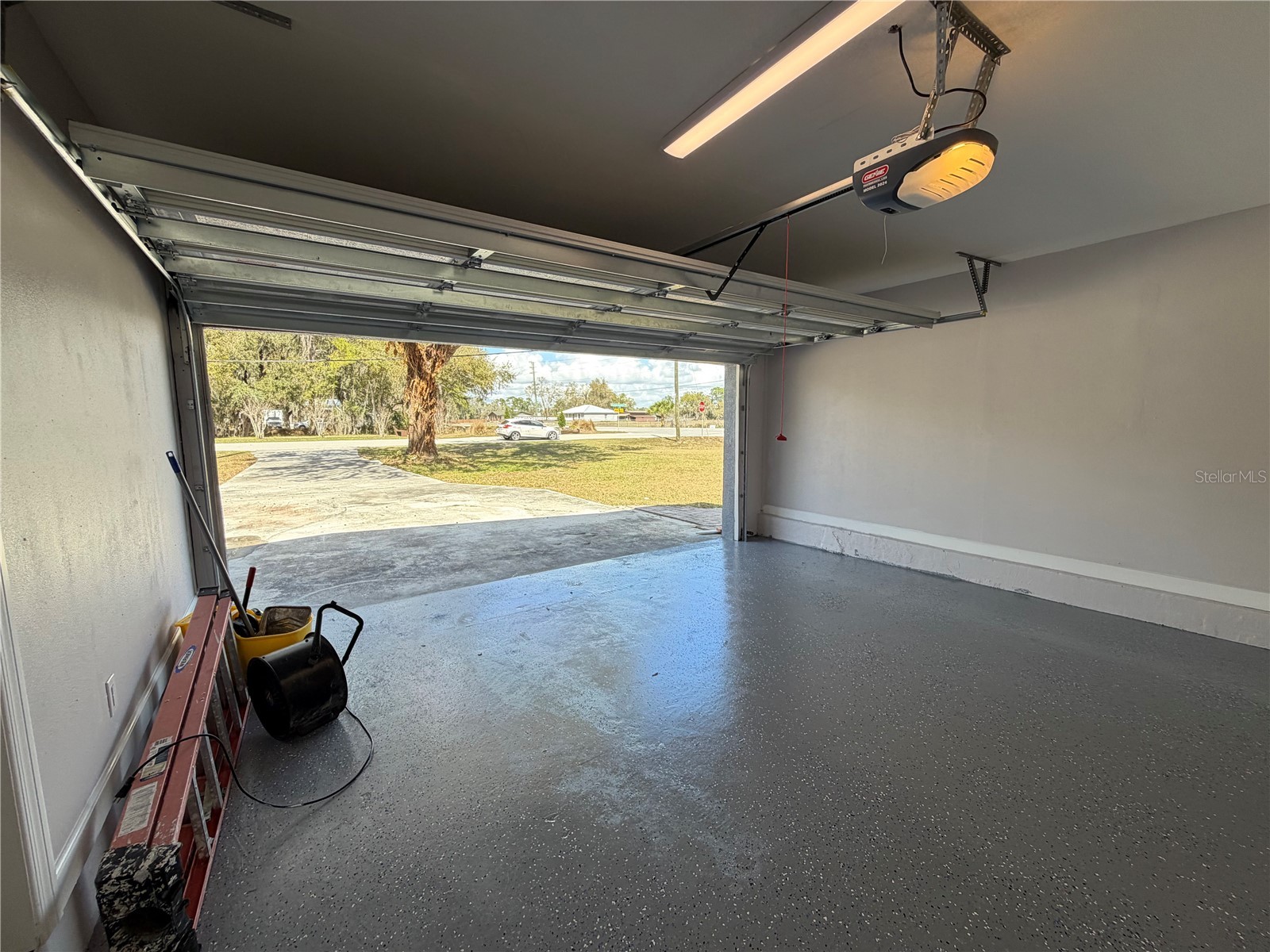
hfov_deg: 102.1
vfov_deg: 85.7
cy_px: 476
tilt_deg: -7.5
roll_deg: +0.3
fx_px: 514
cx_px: 635
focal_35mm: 14
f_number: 2.2
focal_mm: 2.22
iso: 50
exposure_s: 1/361
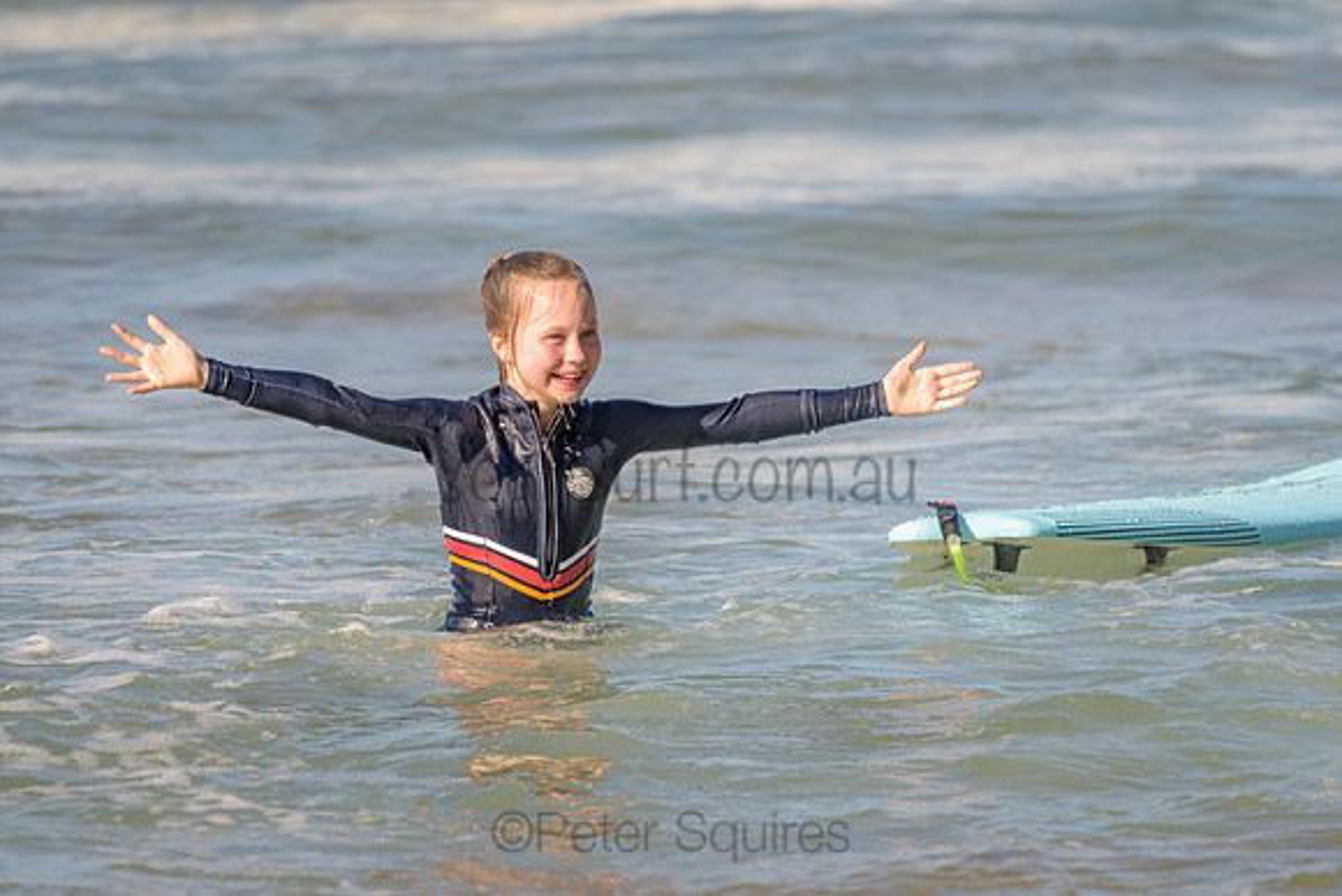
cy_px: 351
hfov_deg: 3.4
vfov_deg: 2.2
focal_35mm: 613
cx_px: 604
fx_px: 22869
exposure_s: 1/2000
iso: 220
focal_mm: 500
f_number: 5.6
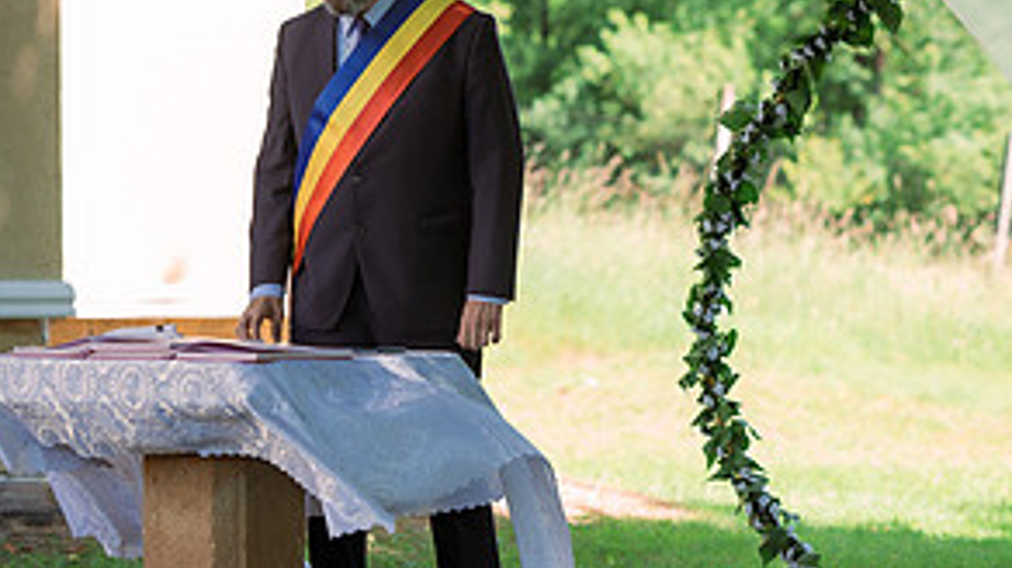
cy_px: 343
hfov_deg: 12.1
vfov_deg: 6.8
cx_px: 710
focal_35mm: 177
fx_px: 4748
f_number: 2.8
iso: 250
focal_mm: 85
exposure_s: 1/640
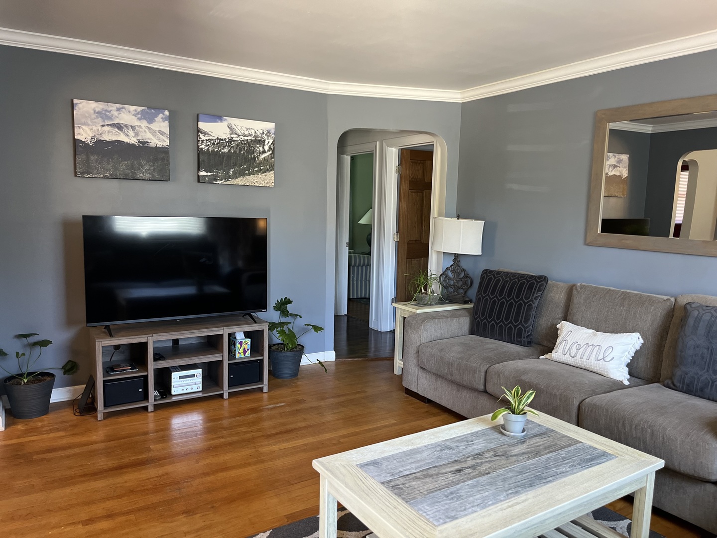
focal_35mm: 26
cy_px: 269
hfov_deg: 67.3
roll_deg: -1.8
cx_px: 358
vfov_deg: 53.1
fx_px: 539
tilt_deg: -6.3
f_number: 1.6
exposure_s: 1/60
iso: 250
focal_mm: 5.1
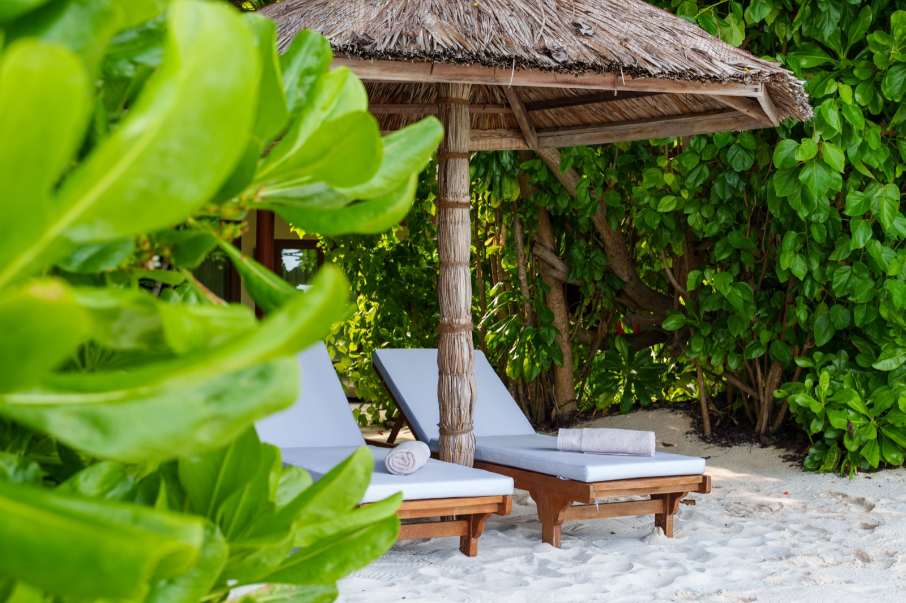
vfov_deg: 27.5
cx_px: 453
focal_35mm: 49
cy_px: 302
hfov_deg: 40.4
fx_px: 1233
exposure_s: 1/80
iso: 160
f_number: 6.3
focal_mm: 49
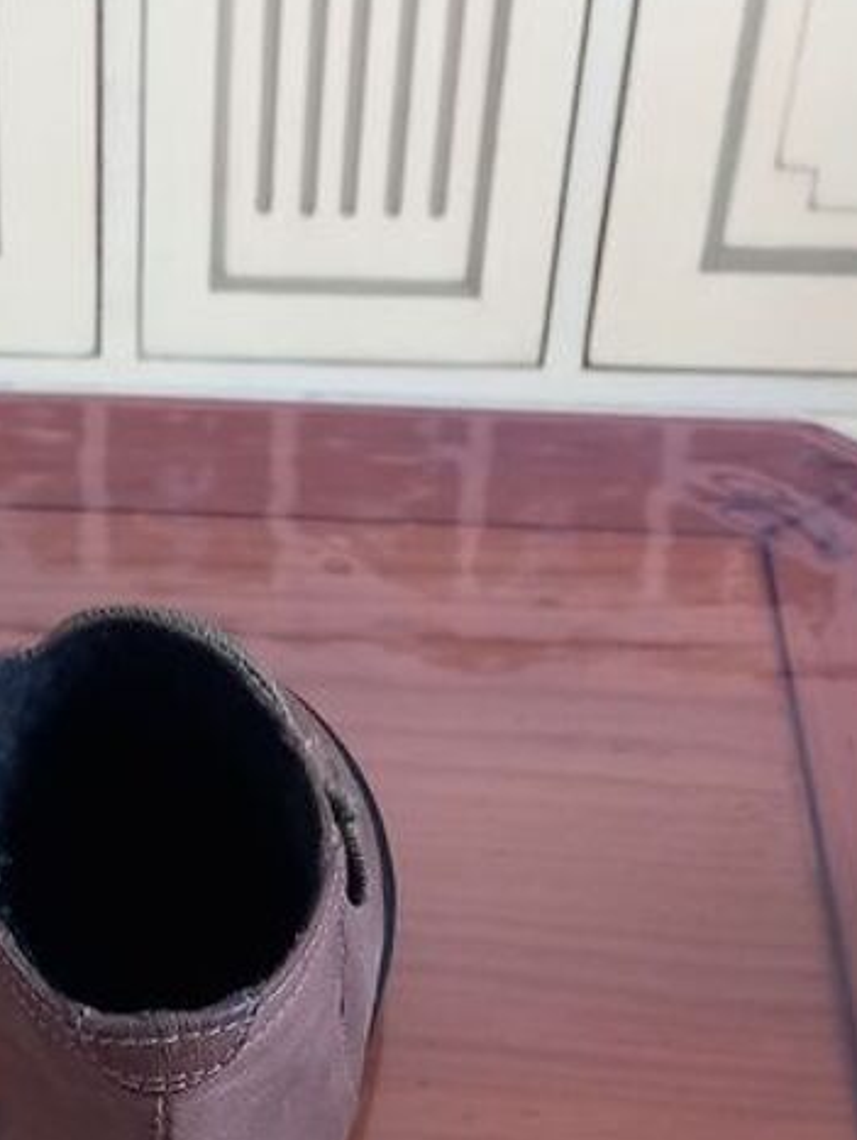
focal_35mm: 77
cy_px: 1322
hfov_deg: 18.7
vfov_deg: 23.4
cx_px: 42
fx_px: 2538
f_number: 1.8
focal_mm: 4
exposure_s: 1/33.3
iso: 250
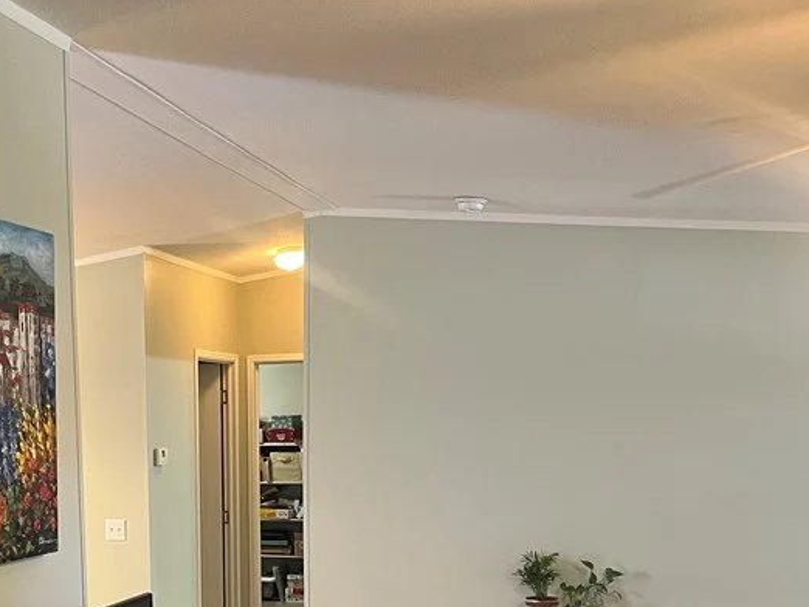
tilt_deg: -6.3
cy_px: 565
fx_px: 1192
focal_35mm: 51
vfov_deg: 27.4
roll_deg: +1.2
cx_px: 178
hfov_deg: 36.4
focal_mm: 5.7
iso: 320
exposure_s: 1/60
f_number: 1.5
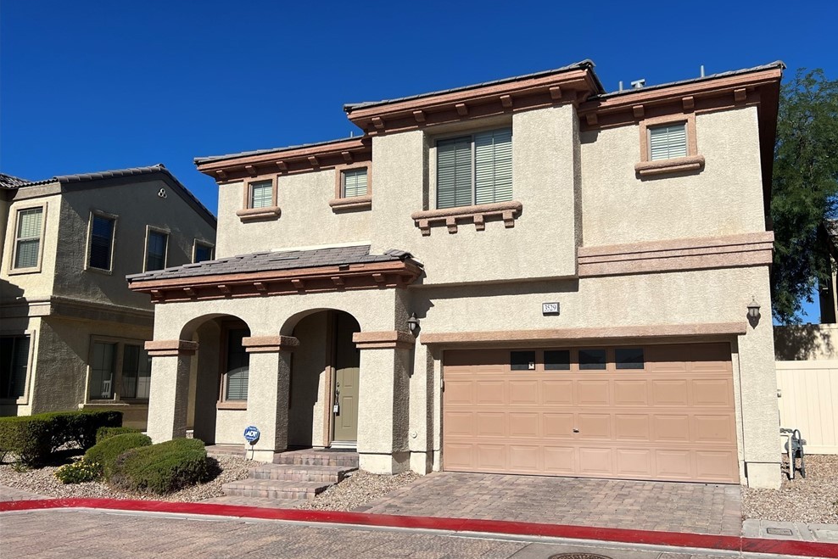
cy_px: 311
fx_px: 652
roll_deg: +0.4
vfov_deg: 46.3
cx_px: 433
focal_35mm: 28
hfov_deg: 65.4
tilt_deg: +8.6
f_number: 1.5
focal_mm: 5.7
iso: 50
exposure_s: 1/8696
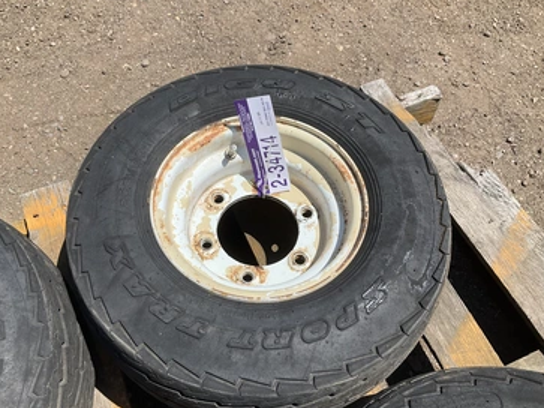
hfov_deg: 56.8
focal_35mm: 32
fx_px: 503
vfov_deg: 44.1
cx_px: 258
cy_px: 208
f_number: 1.8
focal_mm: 3
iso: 25
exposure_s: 1/2058
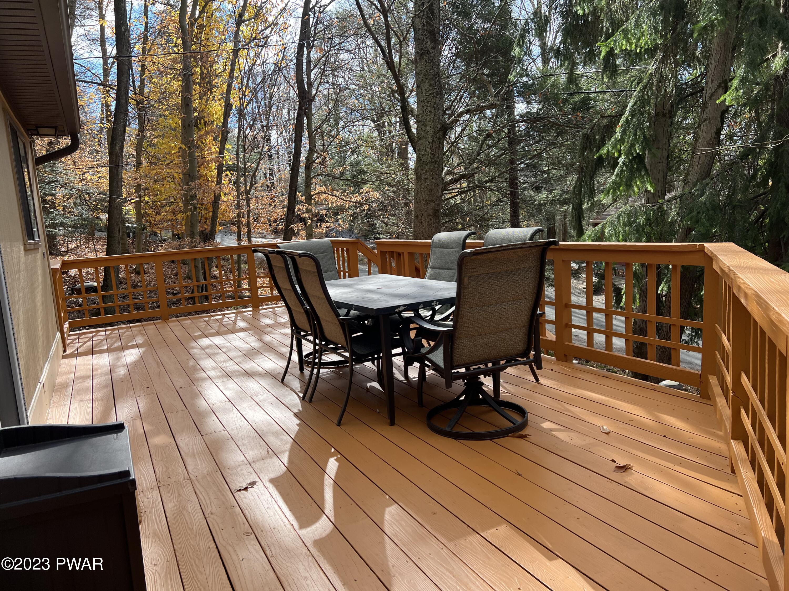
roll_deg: +3.9
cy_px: 296
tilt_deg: -6.6
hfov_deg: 67.3
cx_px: 394
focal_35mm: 26
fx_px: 593
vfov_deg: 53.1
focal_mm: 5.7
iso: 50
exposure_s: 1/949
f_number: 1.5
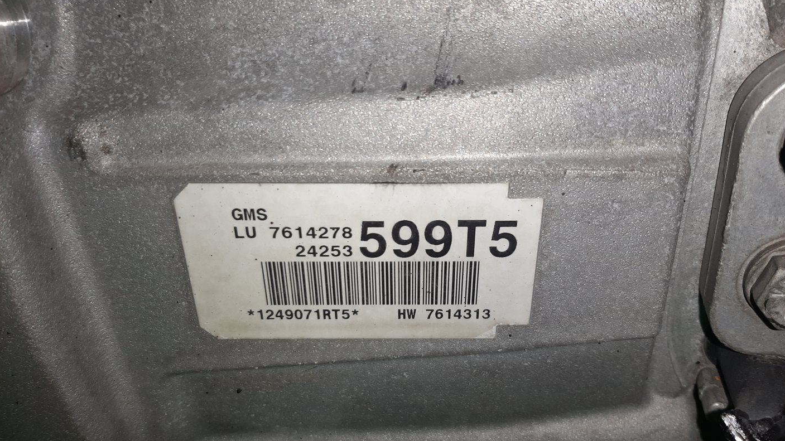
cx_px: 399
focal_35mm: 29
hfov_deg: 66.1
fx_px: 604
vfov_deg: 39.9
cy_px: 278
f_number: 1.7
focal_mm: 3.93
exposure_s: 1/100
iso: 59
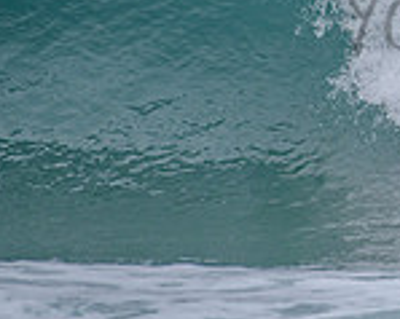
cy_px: -12
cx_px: 617
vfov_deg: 0.8
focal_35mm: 1832
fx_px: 21674
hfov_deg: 1.1
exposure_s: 1/2000
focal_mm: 500
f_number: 5.6
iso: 280
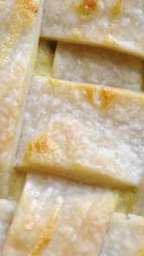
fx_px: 895
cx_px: 97
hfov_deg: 9.2
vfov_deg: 16.2
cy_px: 81
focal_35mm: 132
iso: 1250
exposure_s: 1/60
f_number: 10
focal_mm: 35
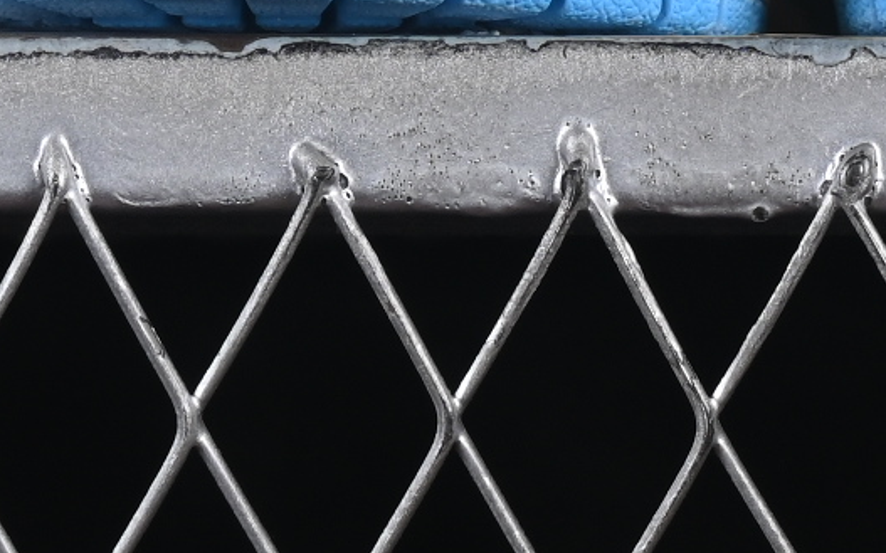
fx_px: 9752
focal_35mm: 404
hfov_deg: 5.2
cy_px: -938
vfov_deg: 3.2
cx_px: 792
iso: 160
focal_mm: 50
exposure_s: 1/80
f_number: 8
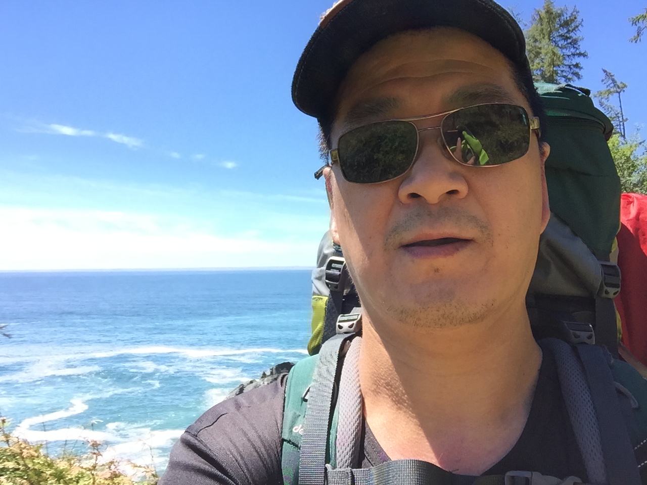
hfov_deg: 58.4
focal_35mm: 31
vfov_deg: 45.4
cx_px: 324
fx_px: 579
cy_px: 242
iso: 32
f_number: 2.2
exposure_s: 1/432
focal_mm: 2.65
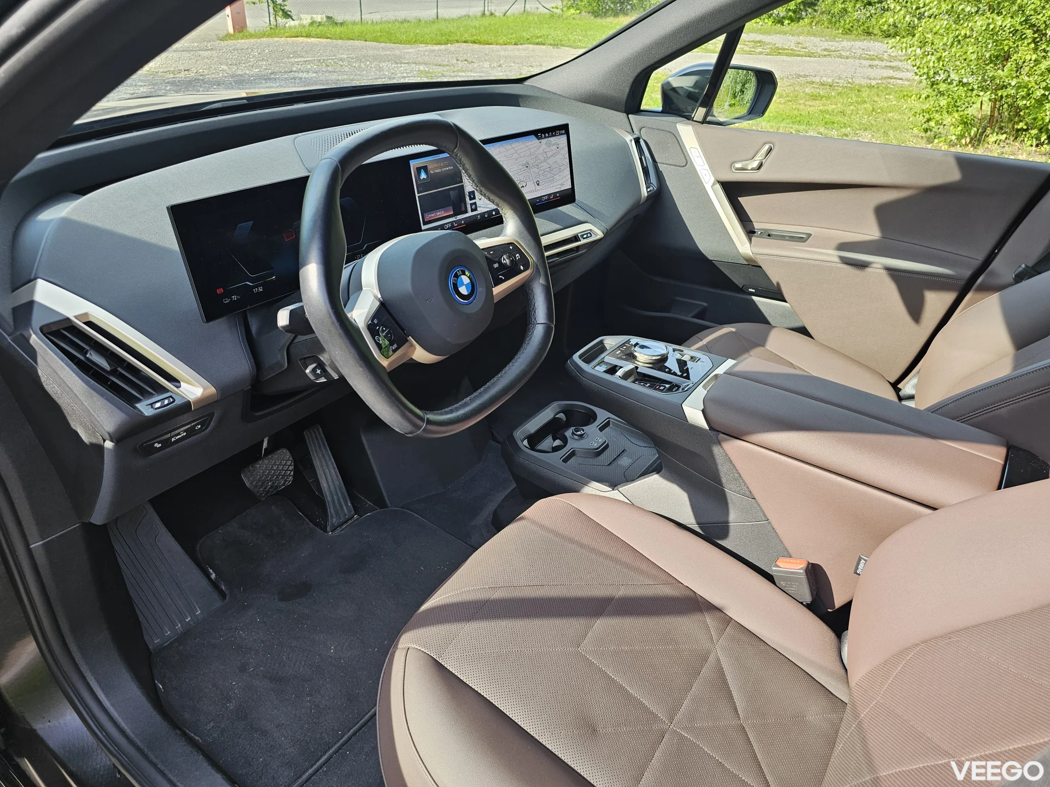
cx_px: 525
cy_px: 394
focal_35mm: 23
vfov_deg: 58.9
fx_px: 698
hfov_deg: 73.9
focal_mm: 6.3
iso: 25
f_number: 1.7
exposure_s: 1/180
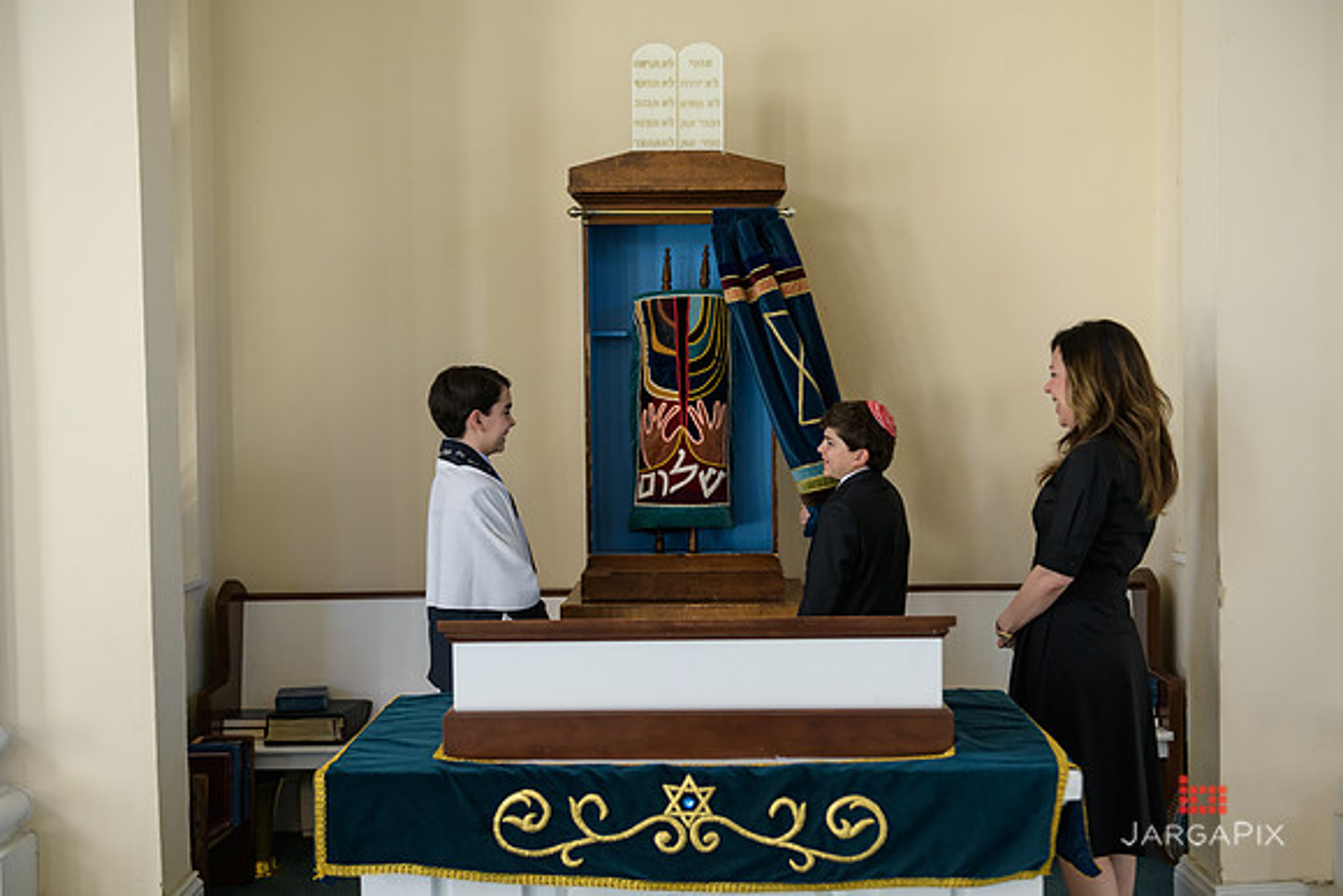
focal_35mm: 42
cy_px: 448
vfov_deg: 31.9
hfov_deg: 46.4
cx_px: 672
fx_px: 1567
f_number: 3.2
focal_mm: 42
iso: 400
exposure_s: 1/125
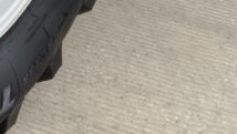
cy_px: -113
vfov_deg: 7.8
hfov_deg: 13.7
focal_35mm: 151
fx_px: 950
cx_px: -72
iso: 16
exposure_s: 1/176
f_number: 1.8
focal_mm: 3
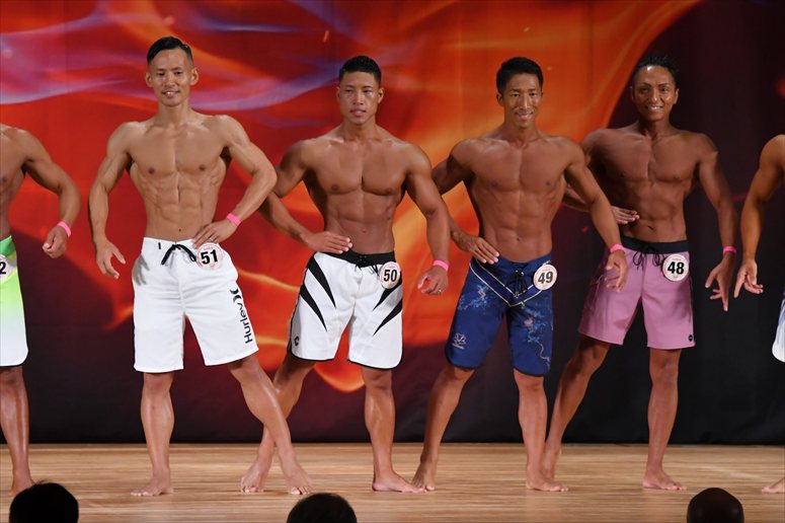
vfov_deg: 5.4
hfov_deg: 8.1
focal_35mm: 255
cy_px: 262
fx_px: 5558
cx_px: 392
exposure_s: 1/400
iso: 3200
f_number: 5.6
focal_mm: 170
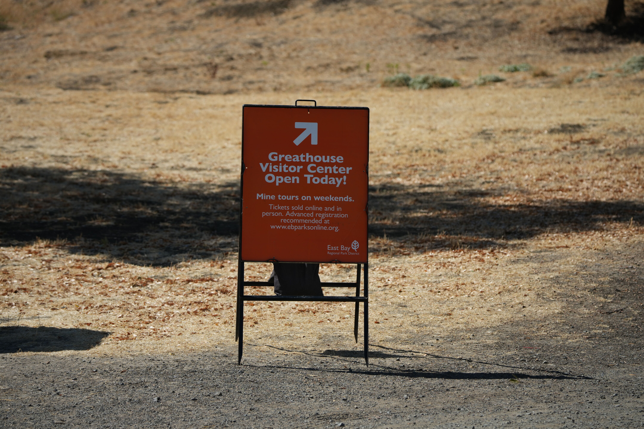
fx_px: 2468
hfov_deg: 14.9
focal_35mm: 138
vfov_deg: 9.9
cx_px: 322
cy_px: 214
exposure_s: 1/1600
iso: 250
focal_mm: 138
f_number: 5.6
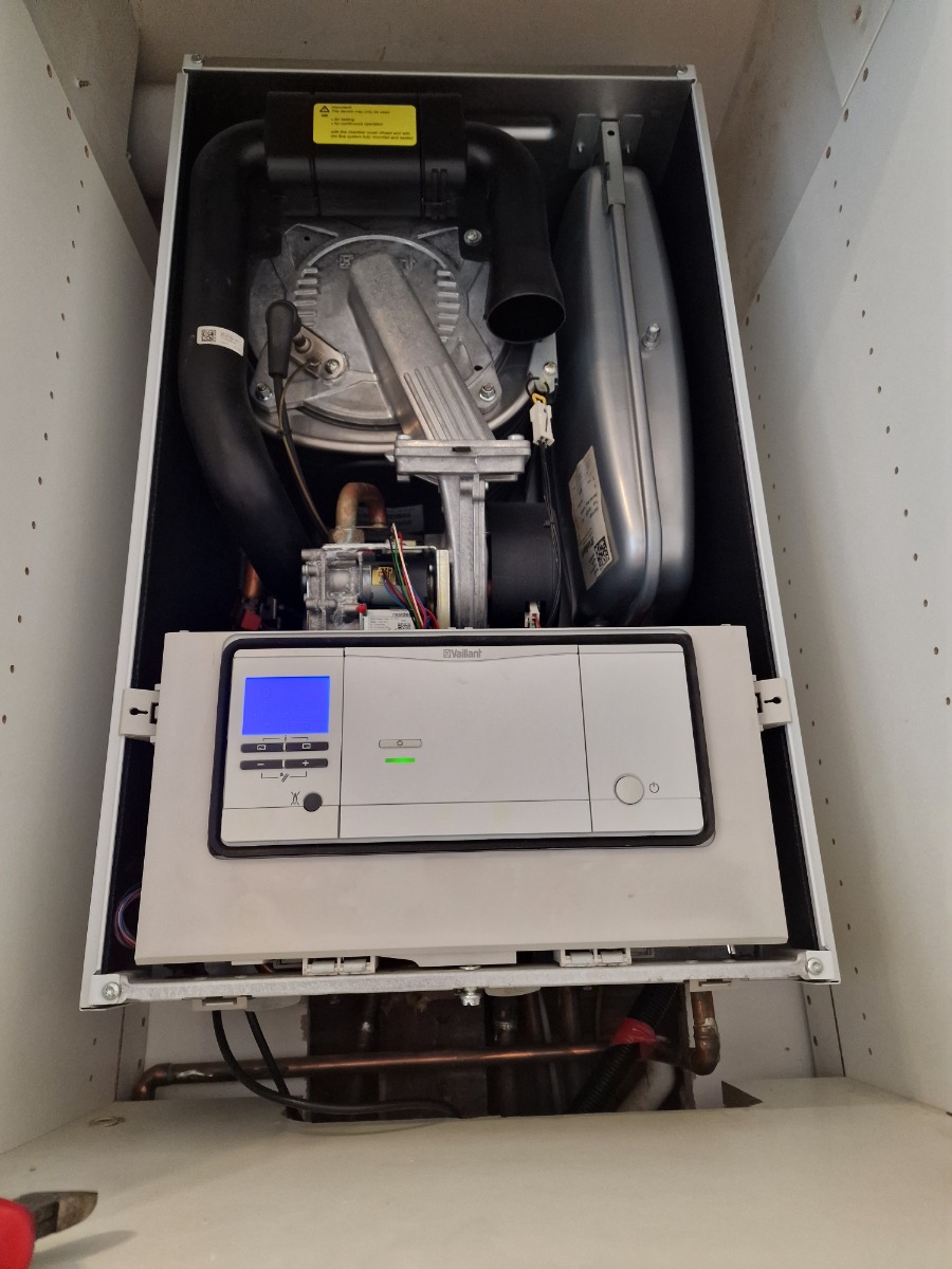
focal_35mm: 23
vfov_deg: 73.9
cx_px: 476
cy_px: 634
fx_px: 843
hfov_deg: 58.9
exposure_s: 1/50
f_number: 1.8
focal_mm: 6.4
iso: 640
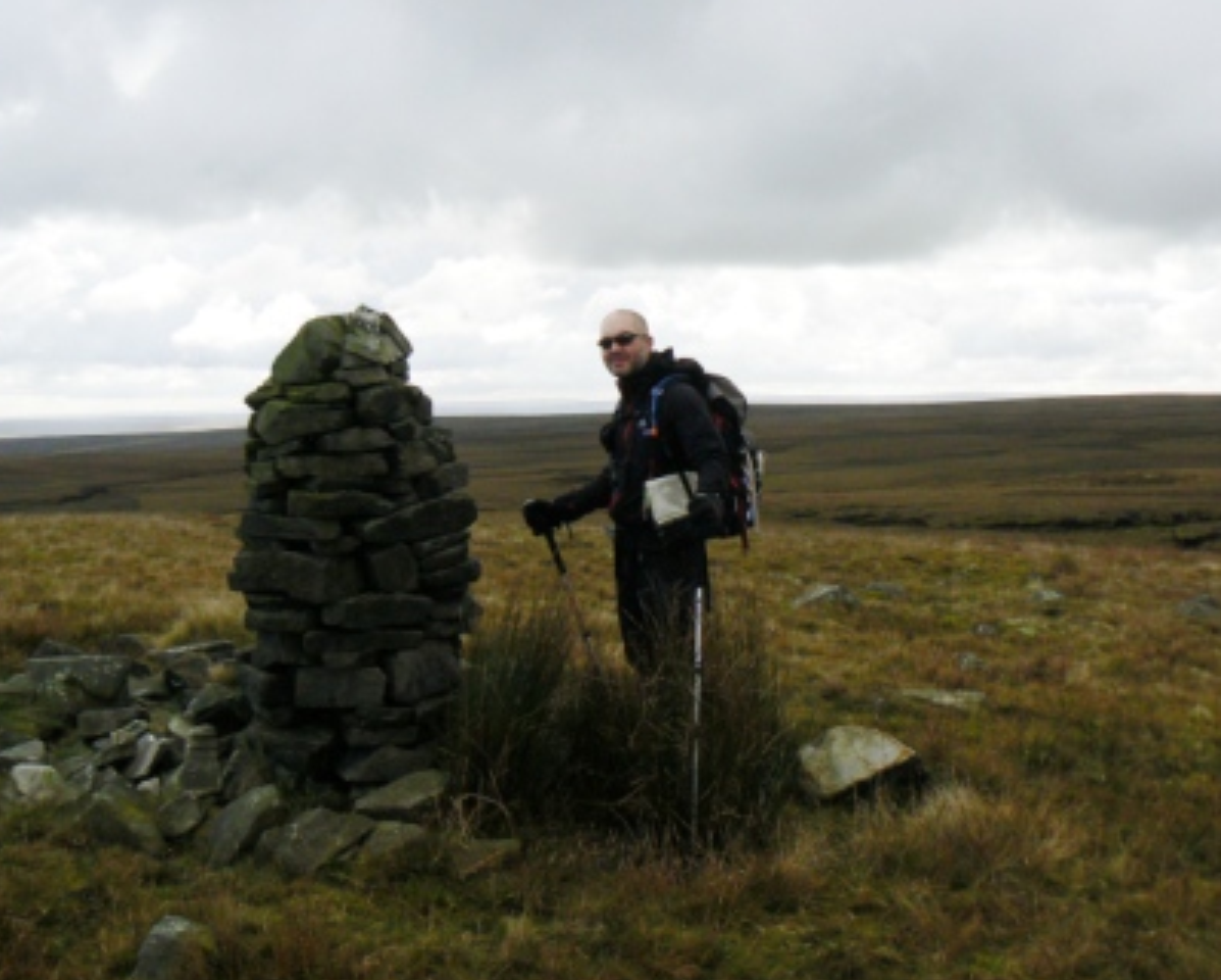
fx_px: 1375
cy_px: 493
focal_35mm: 38
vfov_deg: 39.2
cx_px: 566
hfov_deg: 47.9
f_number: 4
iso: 100
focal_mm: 6
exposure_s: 1/1300
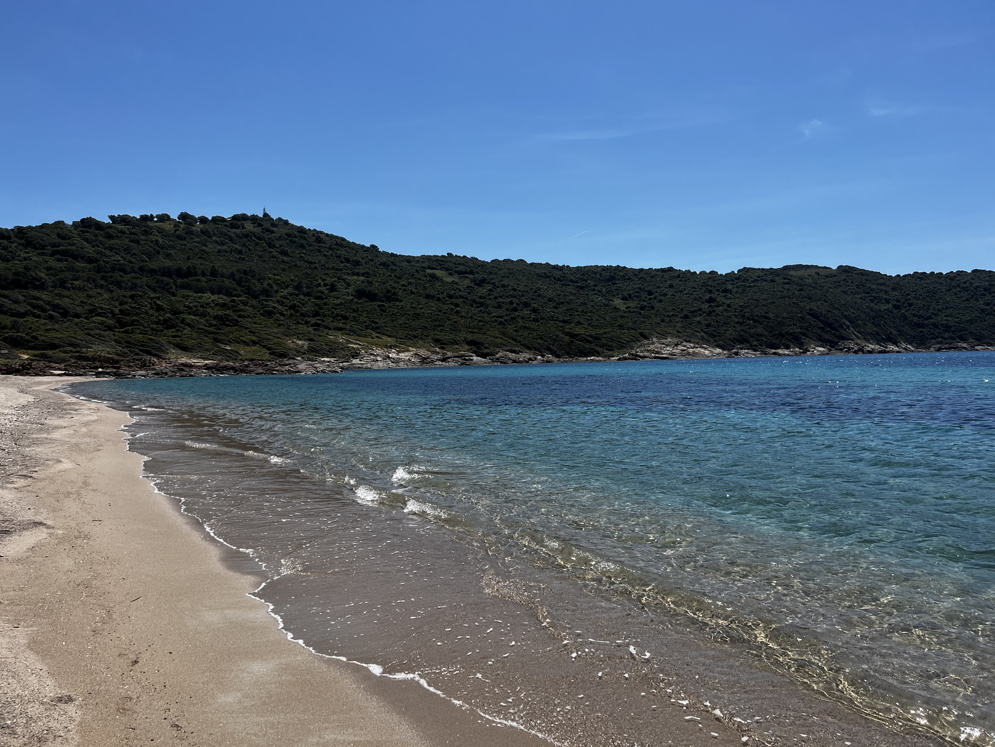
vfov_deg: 53.1
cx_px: 498
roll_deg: +1.7
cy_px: 374
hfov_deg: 67.3
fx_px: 747
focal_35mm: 26
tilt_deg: -1.5
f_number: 1.5
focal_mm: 5.7
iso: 50
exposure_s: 1/6579
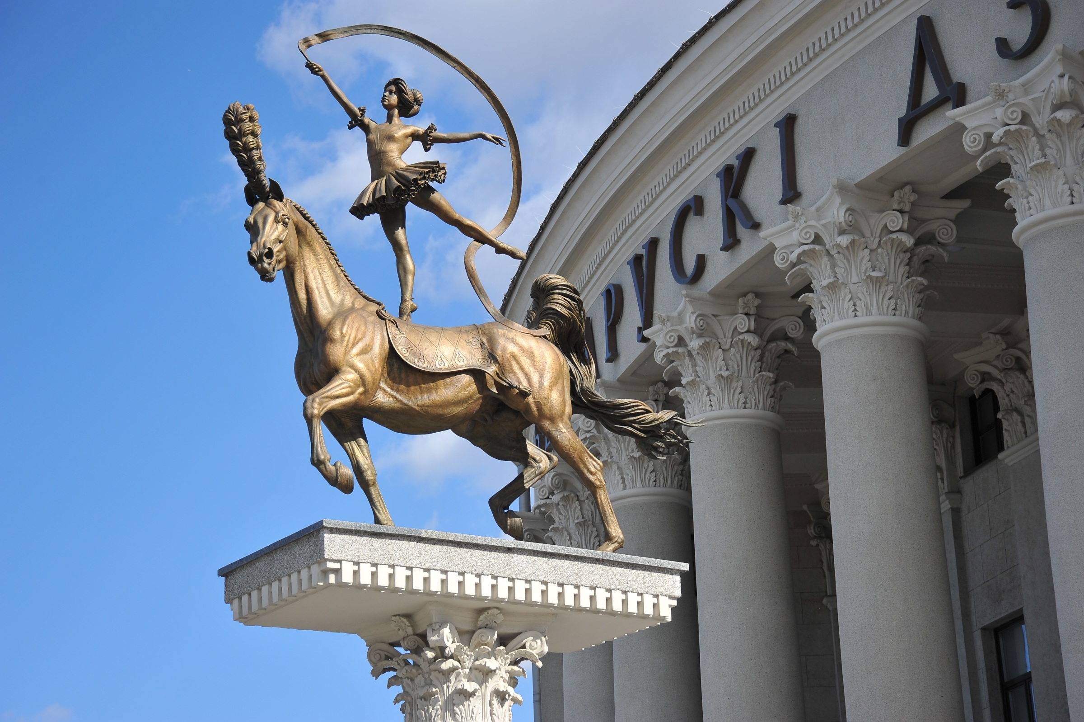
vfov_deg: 15.2
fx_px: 2708
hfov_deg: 22.6
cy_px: 361
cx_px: 542
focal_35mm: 90
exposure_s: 1/1000
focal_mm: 90
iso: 250
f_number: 7.1
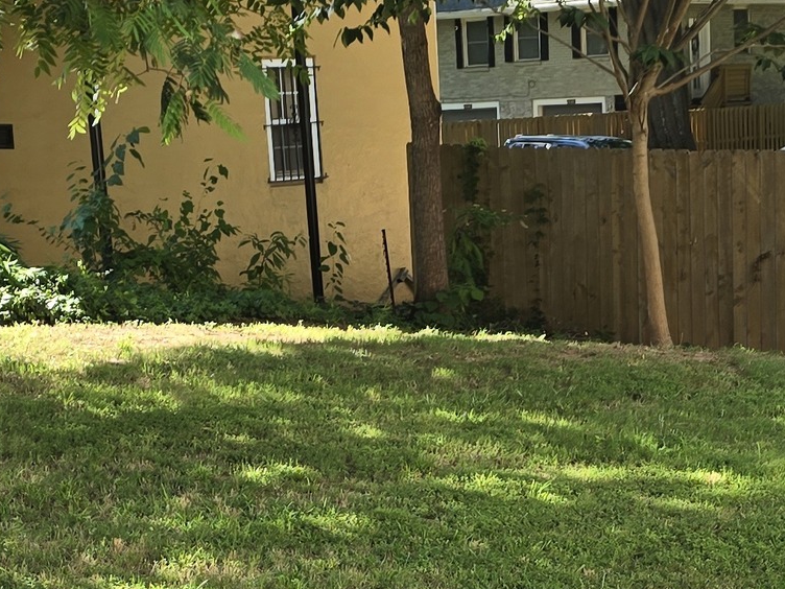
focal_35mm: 94
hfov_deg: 20.7
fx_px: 2132
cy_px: 634
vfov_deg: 15.3
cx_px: 573
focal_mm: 6.3
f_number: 1.7
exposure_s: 1/180
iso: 16
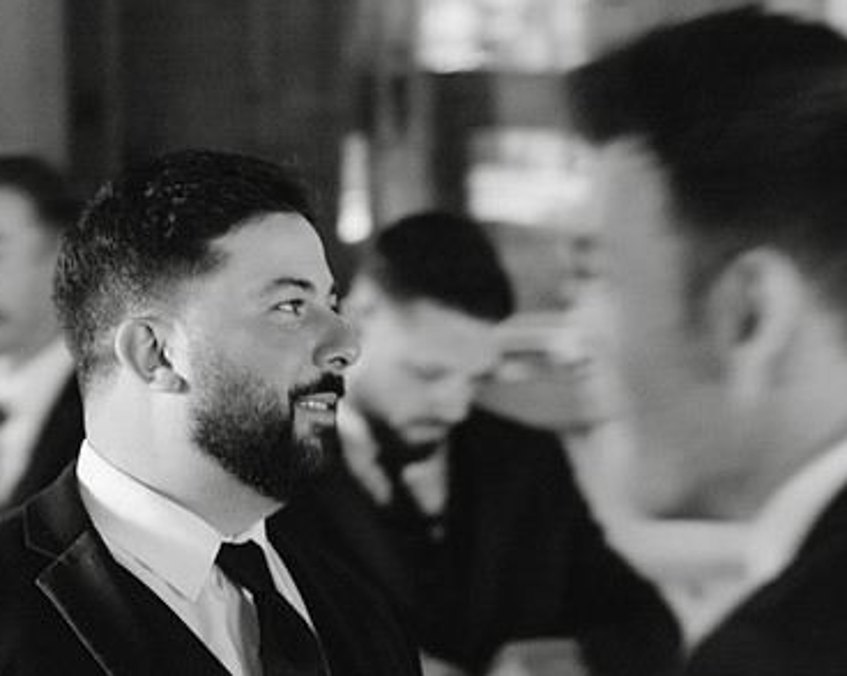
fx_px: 5011
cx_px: 357
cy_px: 406
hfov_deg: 9.7
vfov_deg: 7.7
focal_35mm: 200
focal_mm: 135
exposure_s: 1/50
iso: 640
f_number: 6.3
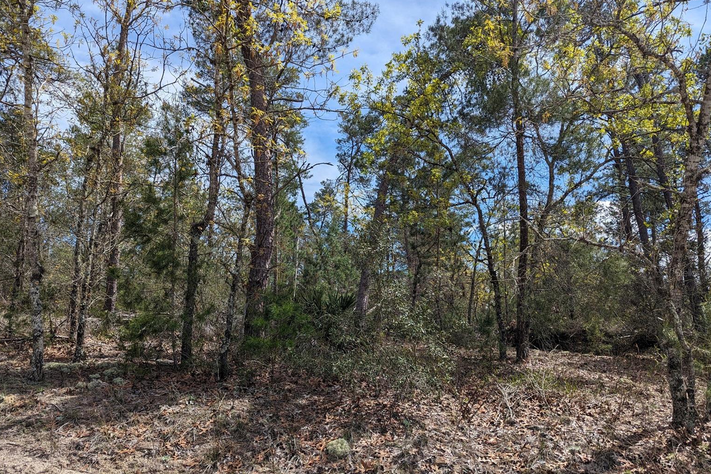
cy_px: 273
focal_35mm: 26
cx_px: 349
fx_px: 514
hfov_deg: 69.4
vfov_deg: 49.4
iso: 48
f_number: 1.85
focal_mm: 6.81
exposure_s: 1/2309
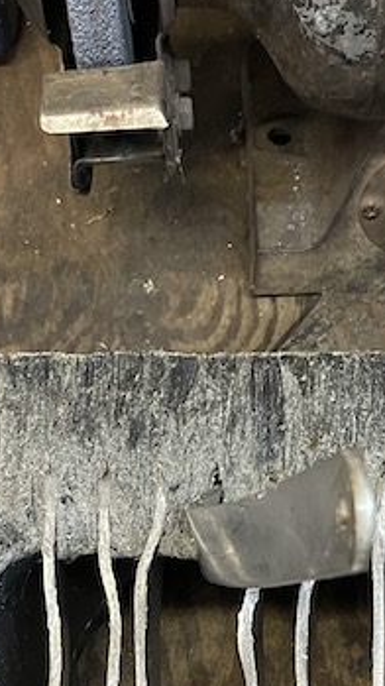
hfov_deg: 18.5
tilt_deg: -67.9
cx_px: 218
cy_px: 649
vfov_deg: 30.6
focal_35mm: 65
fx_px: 1181
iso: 500
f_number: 1.6
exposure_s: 1/60
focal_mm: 4.2
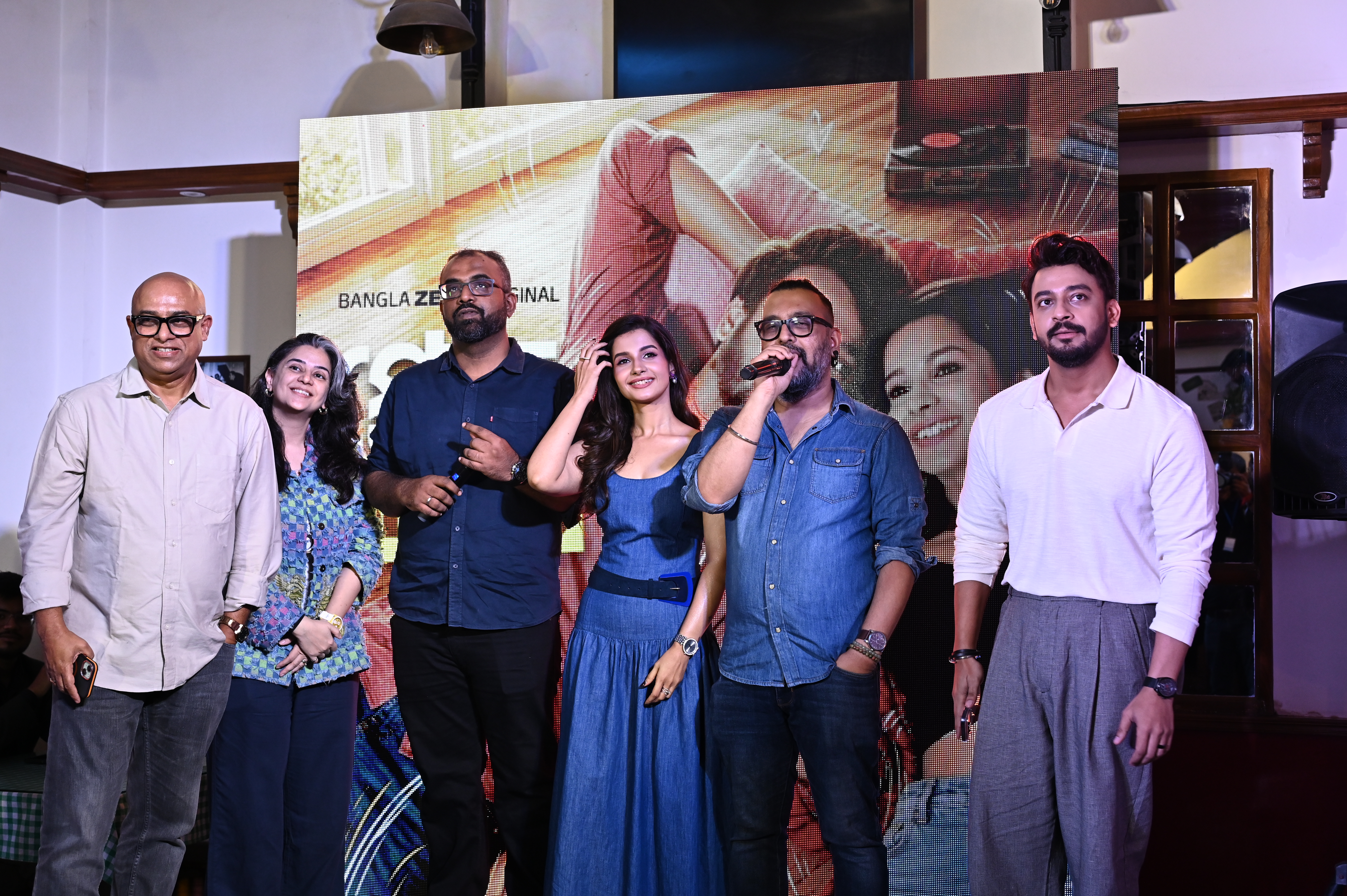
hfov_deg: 44.5
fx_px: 1645
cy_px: 448
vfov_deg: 30.5
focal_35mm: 44
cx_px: 674
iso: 1600
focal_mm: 44
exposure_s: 1/200
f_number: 4
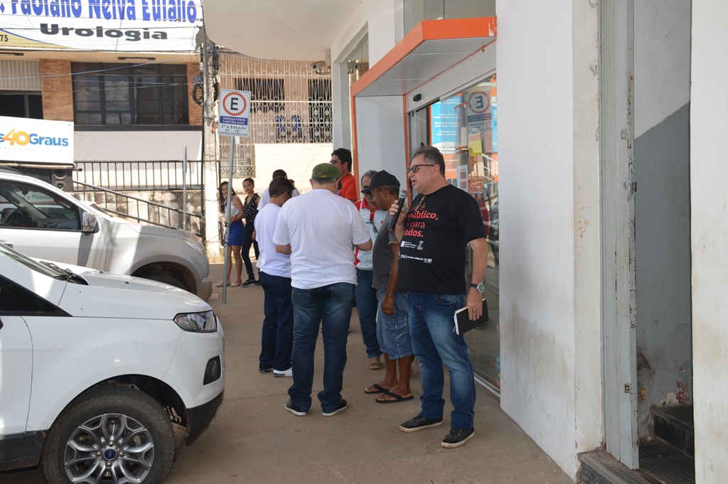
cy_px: 242
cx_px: 364
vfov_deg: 34.2
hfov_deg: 49.6
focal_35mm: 39
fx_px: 788
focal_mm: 26
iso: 100
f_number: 9
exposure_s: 1/200
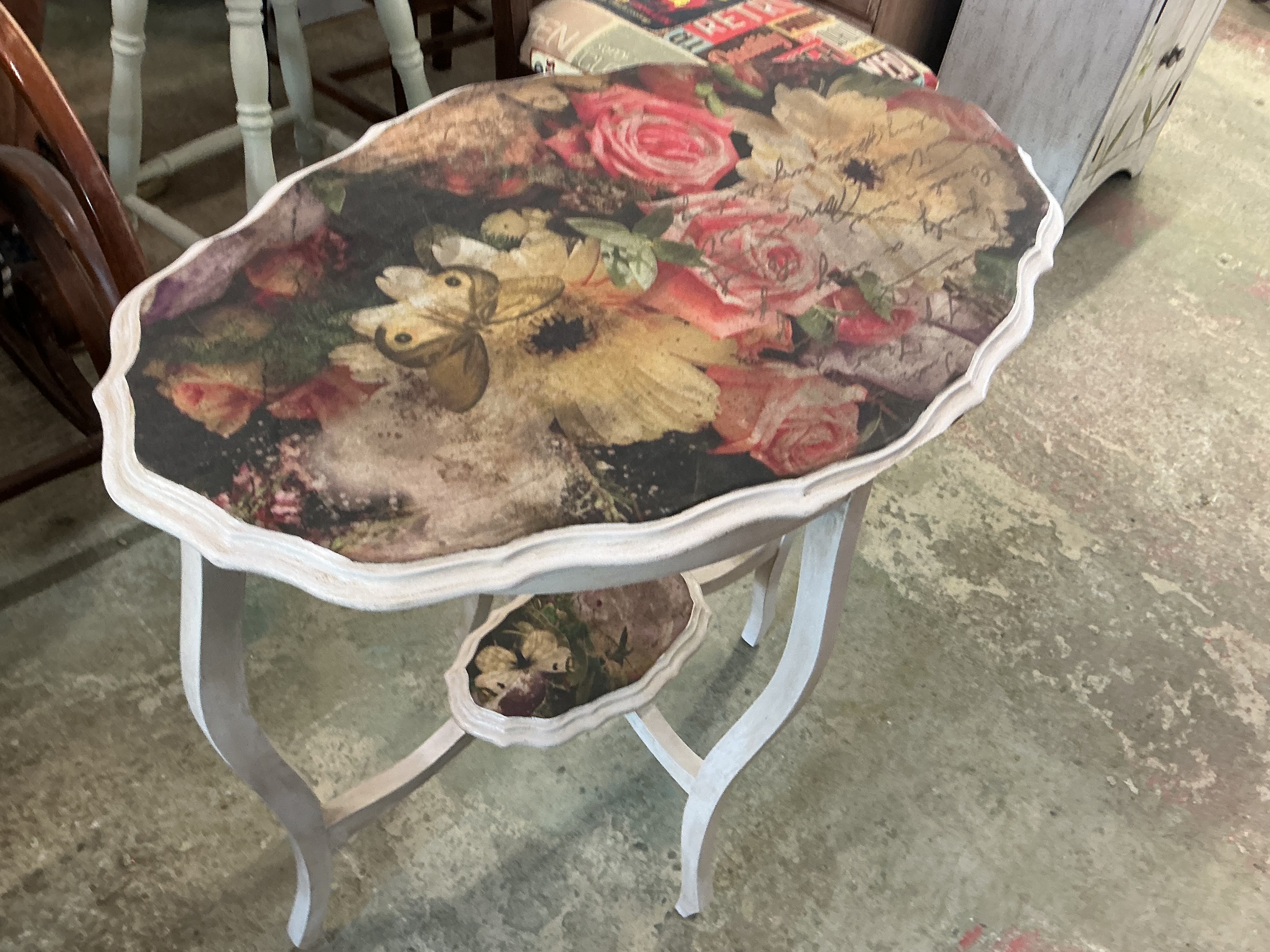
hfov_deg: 60.0
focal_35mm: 30
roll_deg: -12.7
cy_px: 486
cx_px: 643
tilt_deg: -43.9
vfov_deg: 46.8
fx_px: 1101
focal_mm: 3
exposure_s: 1/50
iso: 125
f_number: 1.8
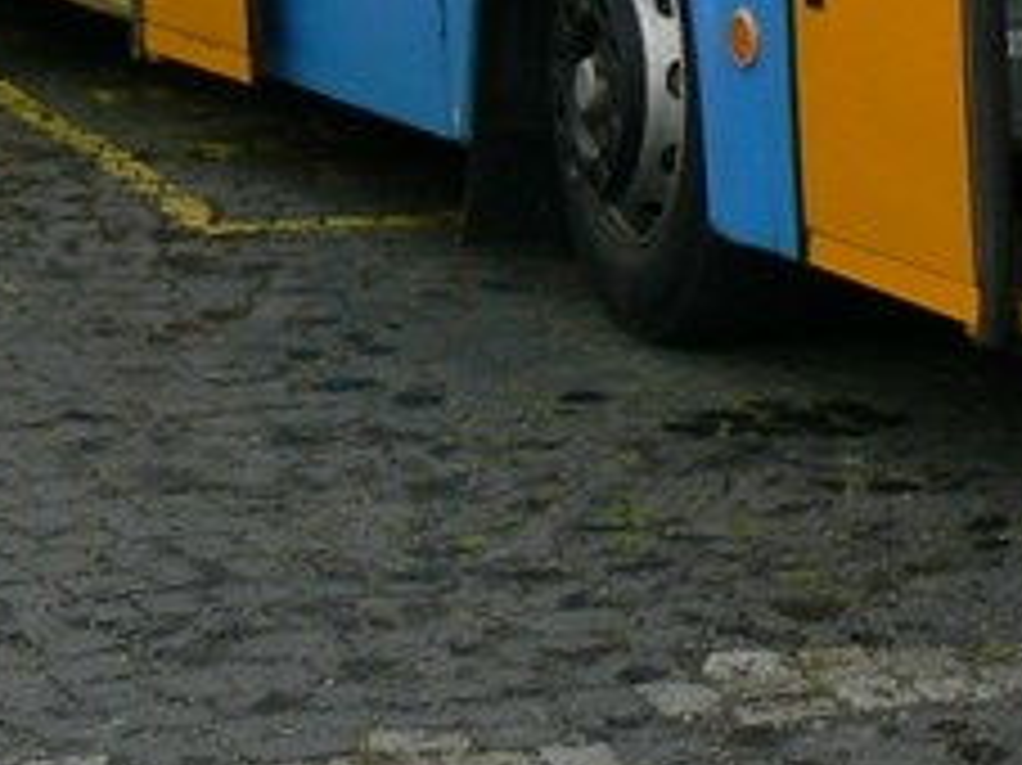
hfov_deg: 13.5
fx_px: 4220
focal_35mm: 143
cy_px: -682
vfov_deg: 9.8
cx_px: 1175
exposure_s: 1/800
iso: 100
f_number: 2.8
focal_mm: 6
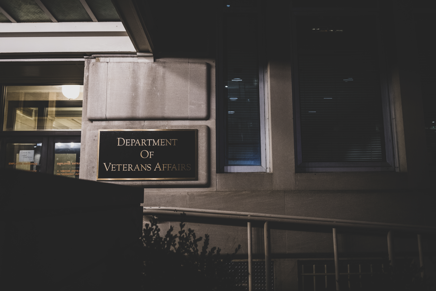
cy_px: 146
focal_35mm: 32
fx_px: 388
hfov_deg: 58.7
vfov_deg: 41.1
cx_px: 218
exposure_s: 1/80
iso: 2000
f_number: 3.5
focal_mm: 32
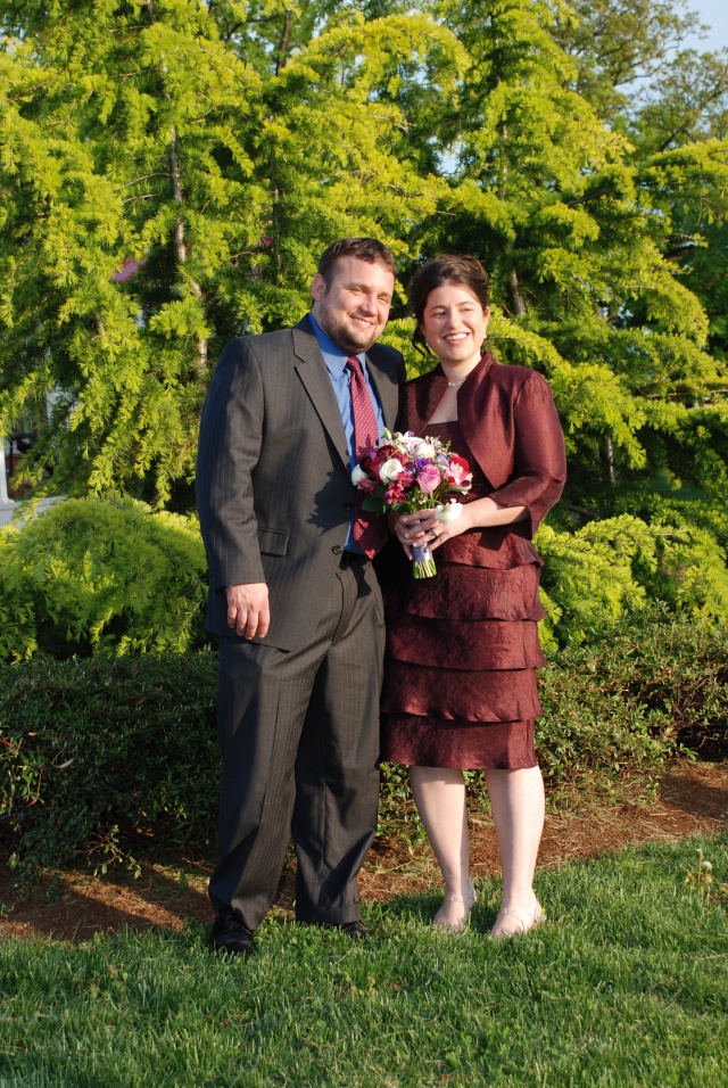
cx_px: 364
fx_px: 1996
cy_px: 544
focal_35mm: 66
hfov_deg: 20.7
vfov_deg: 30.5
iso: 125
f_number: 5.6
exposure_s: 1/125
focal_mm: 44
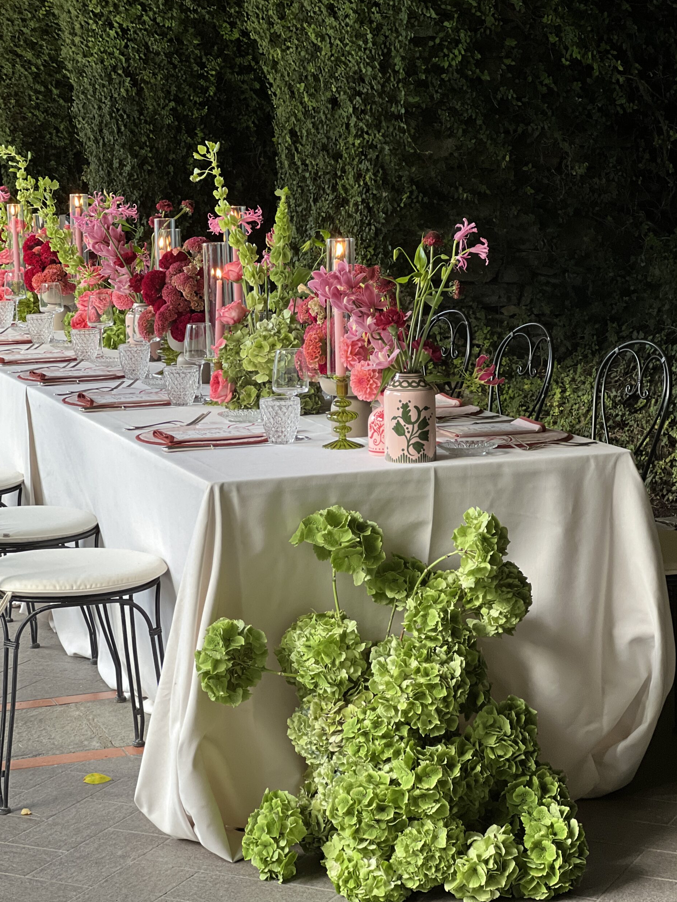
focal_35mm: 79
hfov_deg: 18.7
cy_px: 452
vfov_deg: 24.7
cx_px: 345
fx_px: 2060
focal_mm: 9
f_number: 2.8
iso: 160
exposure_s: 1/40
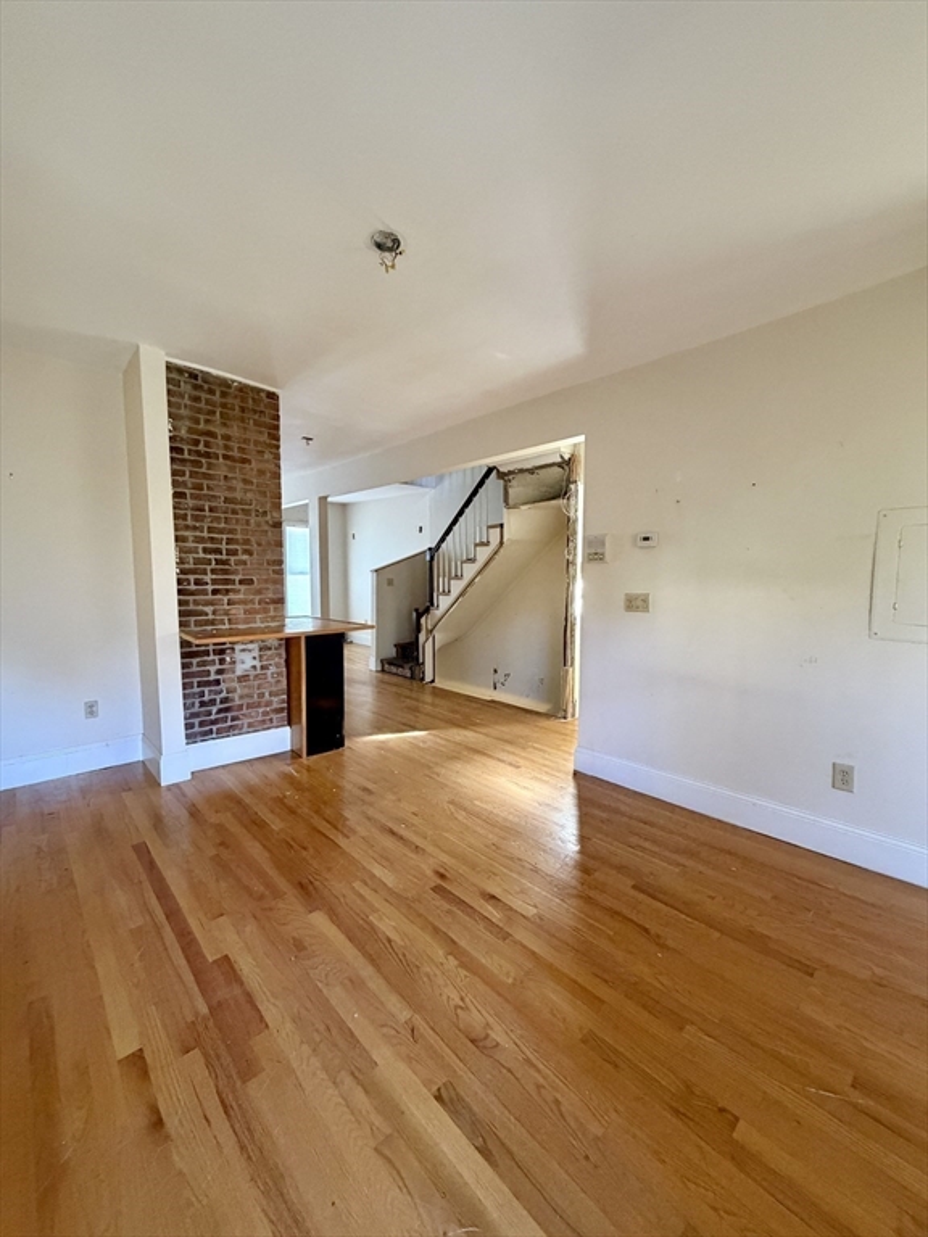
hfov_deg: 85.7
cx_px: 464
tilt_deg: -4.4
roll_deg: -0.3
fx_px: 500
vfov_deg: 102.1
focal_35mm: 14
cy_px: 618
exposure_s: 1/60
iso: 500
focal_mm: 2.22
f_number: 2.2
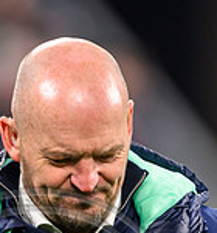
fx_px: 16435
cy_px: 345
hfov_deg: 0.8
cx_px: 143
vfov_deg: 0.8
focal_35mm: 2236
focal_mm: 560
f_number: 4
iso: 2000
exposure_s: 1/640
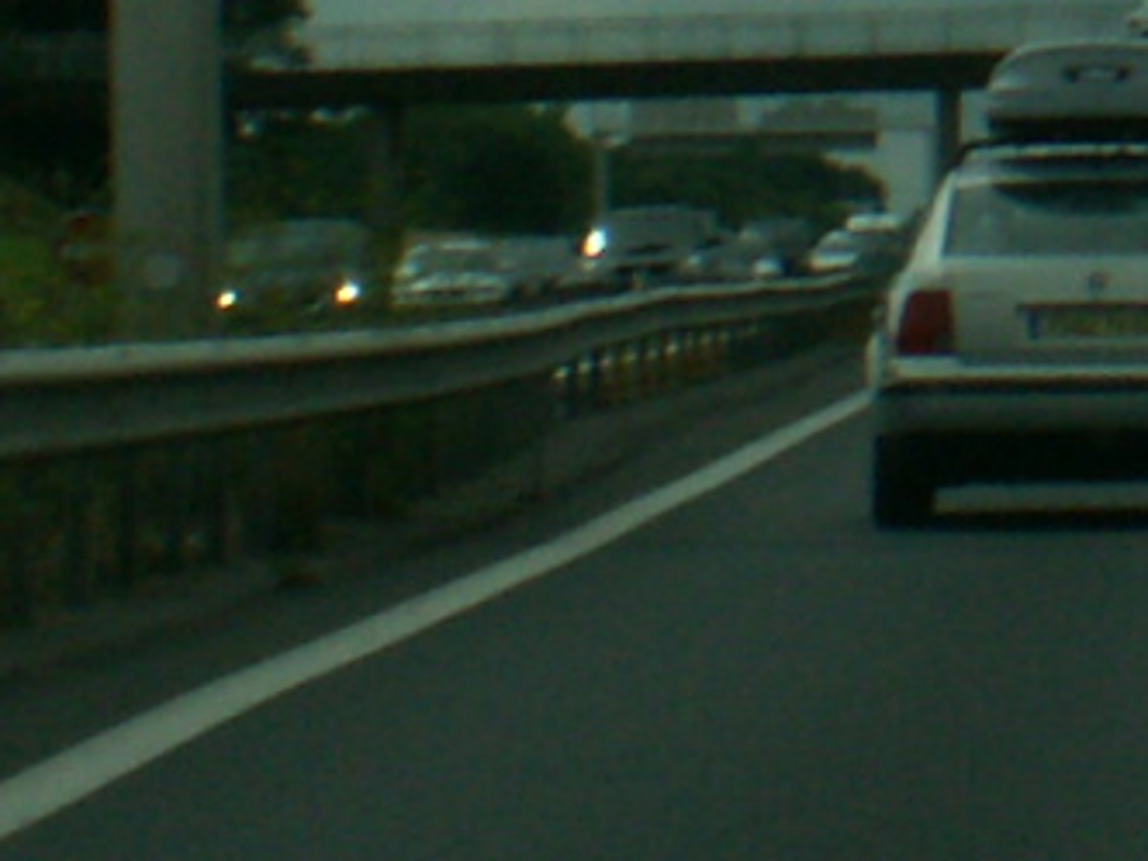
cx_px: 2597
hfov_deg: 4.6
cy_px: -1660
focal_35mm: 426
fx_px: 14128
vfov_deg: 3.4
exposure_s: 1/320
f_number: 8
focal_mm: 11.46
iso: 50
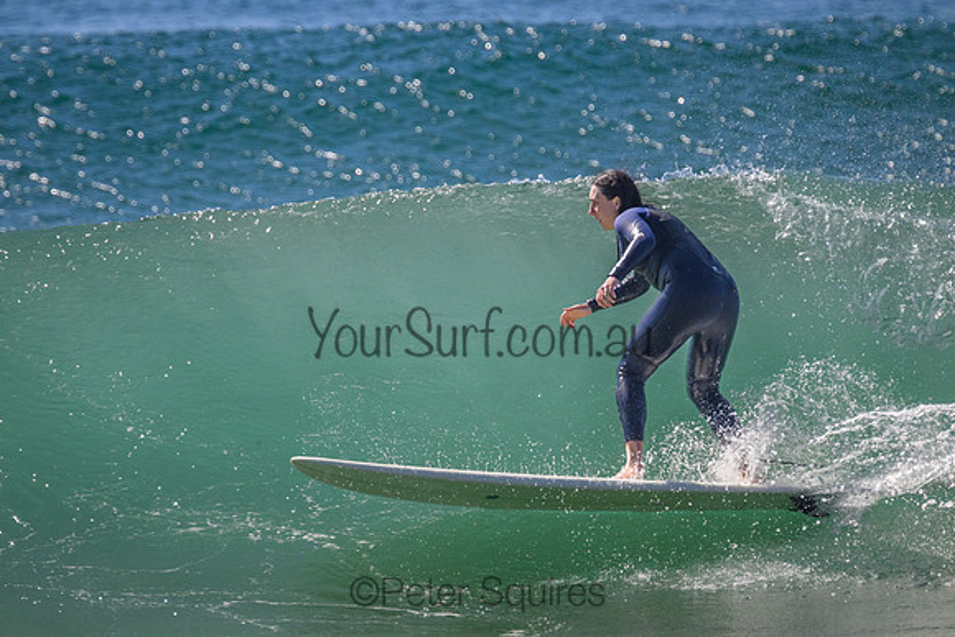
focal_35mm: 800
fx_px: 21226
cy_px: 318
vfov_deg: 1.7
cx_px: 478
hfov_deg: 2.6
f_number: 11
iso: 1800
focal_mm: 800
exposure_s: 1/2000
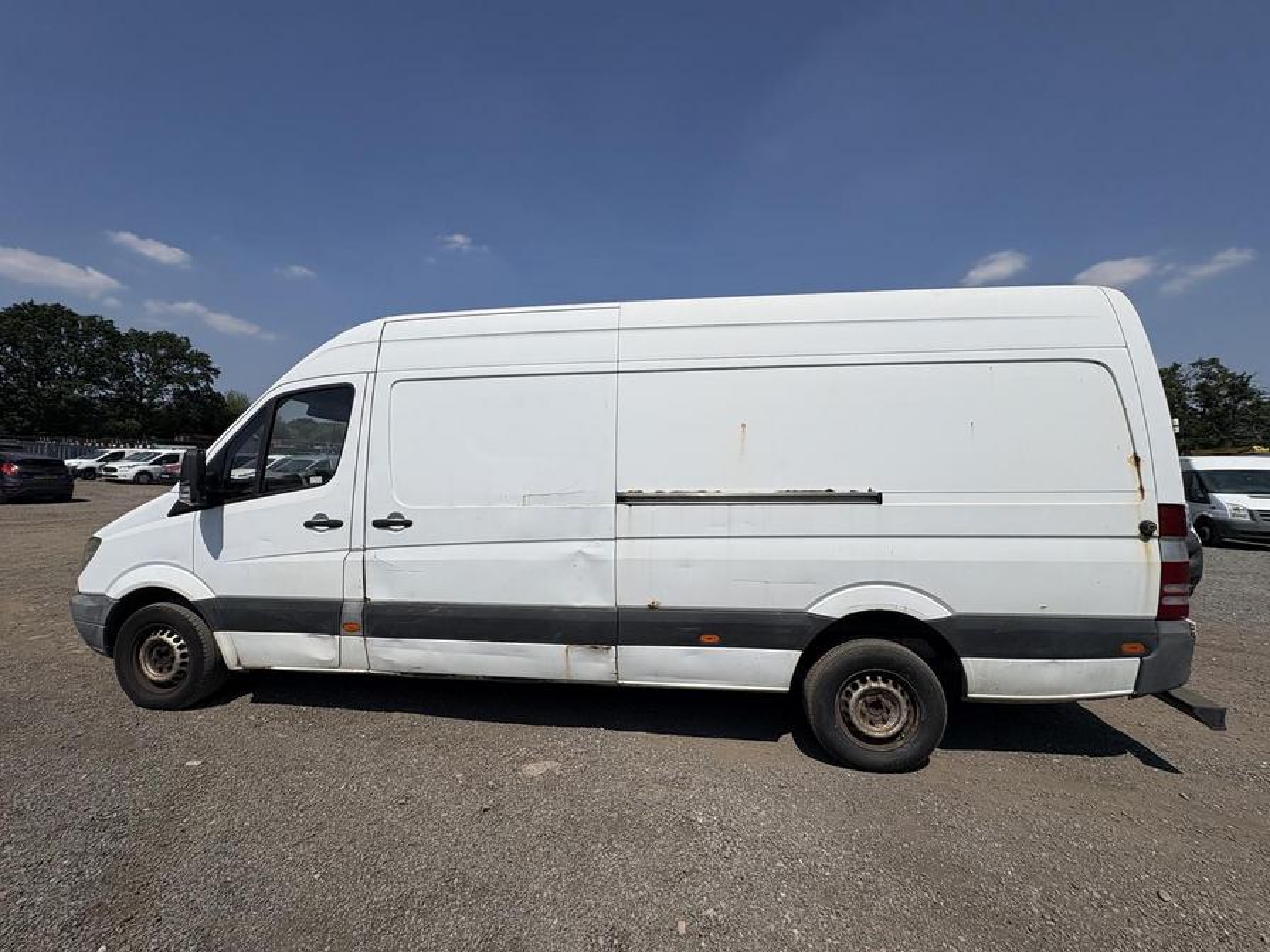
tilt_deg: +2.8
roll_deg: +0.0
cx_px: 635
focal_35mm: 14
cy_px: 476
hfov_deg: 102.1
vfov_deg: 85.7
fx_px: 514
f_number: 2.2
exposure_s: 1/6135
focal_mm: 2.22
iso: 32
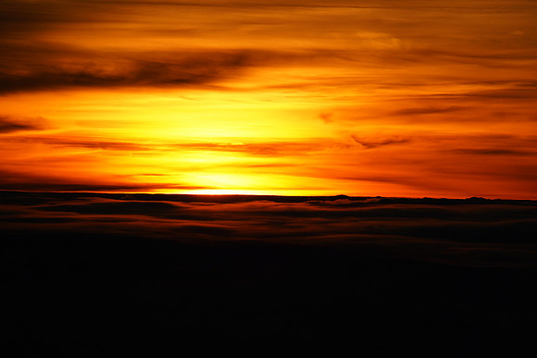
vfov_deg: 3.3
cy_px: 179
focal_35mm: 422
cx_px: 268
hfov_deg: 4.9
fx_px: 6296
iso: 160
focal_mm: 422
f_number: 6.3
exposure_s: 1/2000
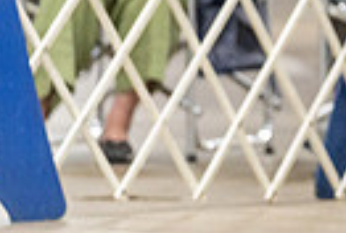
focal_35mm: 685
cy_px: -30
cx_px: 557
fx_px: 6599
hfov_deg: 3.0
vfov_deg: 2.0
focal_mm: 155
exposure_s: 1/160
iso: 2500
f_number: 2.8
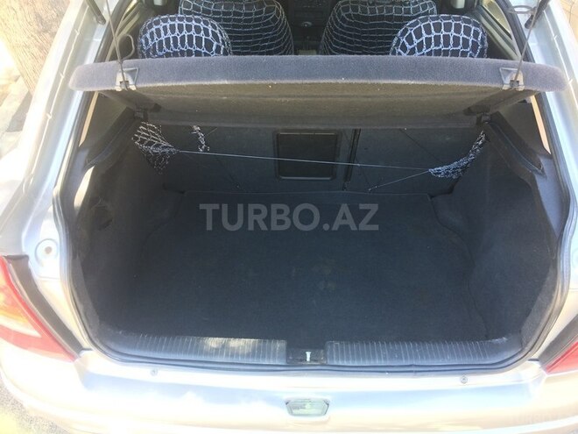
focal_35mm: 29
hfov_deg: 61.7
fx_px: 484
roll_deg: +0.1
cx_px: 289
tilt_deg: -40.6
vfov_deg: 48.2
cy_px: 217
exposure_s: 1/33
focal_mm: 4.15
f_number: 2.2
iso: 50
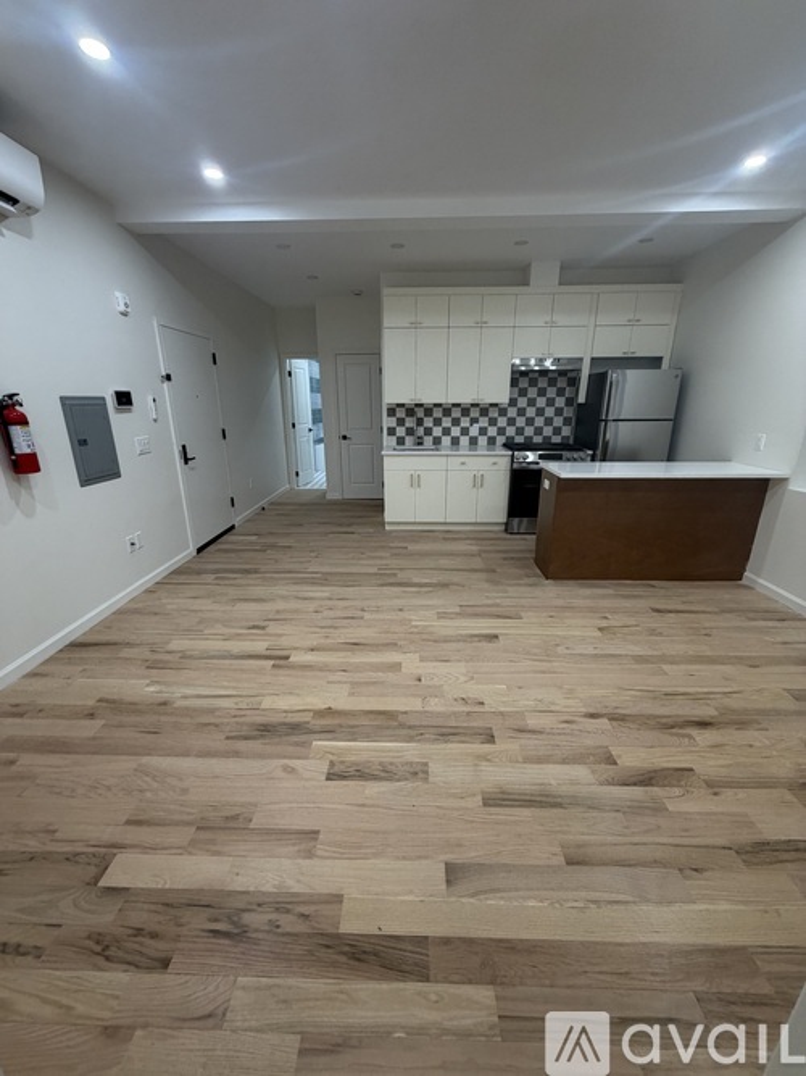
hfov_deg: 85.7
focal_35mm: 14
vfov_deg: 102.1
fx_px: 435
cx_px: 403
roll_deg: +0.6
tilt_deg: -17.0
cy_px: 538
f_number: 2.2
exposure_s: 1/60
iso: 200
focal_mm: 2.22
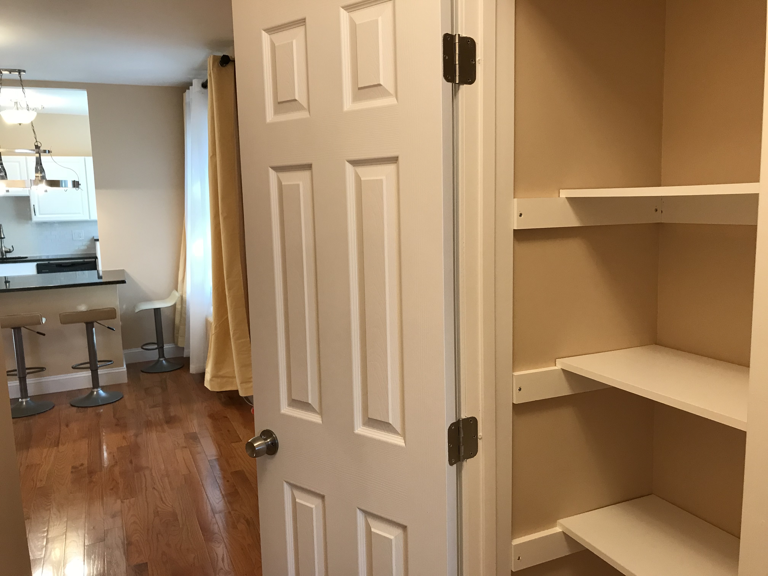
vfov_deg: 49.7
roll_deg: +0.6
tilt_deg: -8.4
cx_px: 384
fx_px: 621
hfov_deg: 63.4
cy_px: 288
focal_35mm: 28
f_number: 1.8
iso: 40
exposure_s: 1/30
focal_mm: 3.99
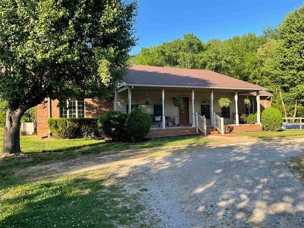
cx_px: 152
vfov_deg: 54.9
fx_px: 220
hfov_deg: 69.4
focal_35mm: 25
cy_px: 114
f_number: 1.6
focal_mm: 5.1
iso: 32
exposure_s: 1/801
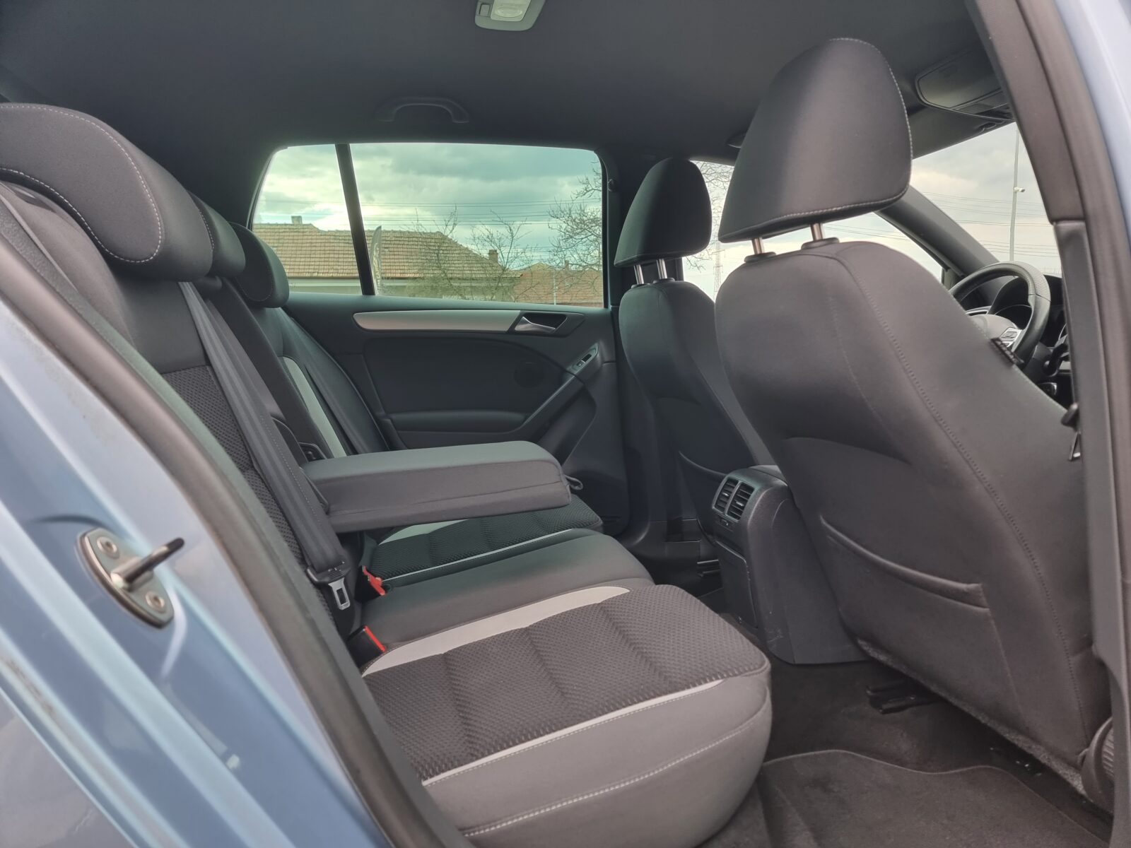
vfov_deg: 56.8
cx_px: 566
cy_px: 424
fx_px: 784
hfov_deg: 71.6
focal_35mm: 24
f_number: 1.8
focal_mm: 6.7
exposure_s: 1/100
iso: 50
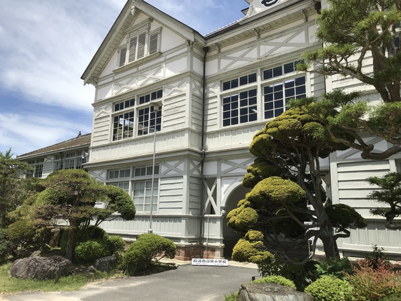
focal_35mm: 28
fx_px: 324
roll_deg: -2.3
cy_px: 150
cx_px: 200
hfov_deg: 63.4
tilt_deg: +15.1
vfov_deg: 49.7
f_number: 1.8
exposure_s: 1/2591
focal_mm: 3.99
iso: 20
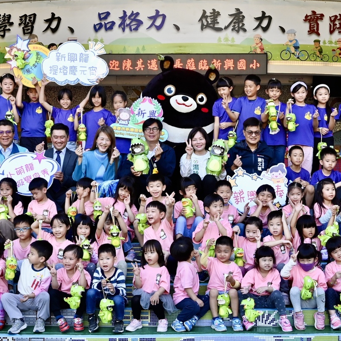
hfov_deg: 29.5
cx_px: 183
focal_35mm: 58
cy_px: 170
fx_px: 646
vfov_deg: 29.6
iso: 1250
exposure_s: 1/250
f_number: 8
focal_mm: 30
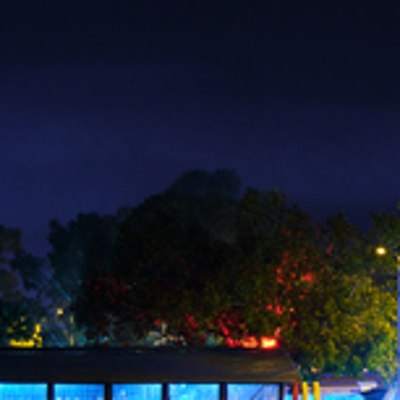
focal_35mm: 314
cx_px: -413
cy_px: 413
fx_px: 4105
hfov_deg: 5.5
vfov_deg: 5.6
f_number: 11
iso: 640
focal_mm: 54.5
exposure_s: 10
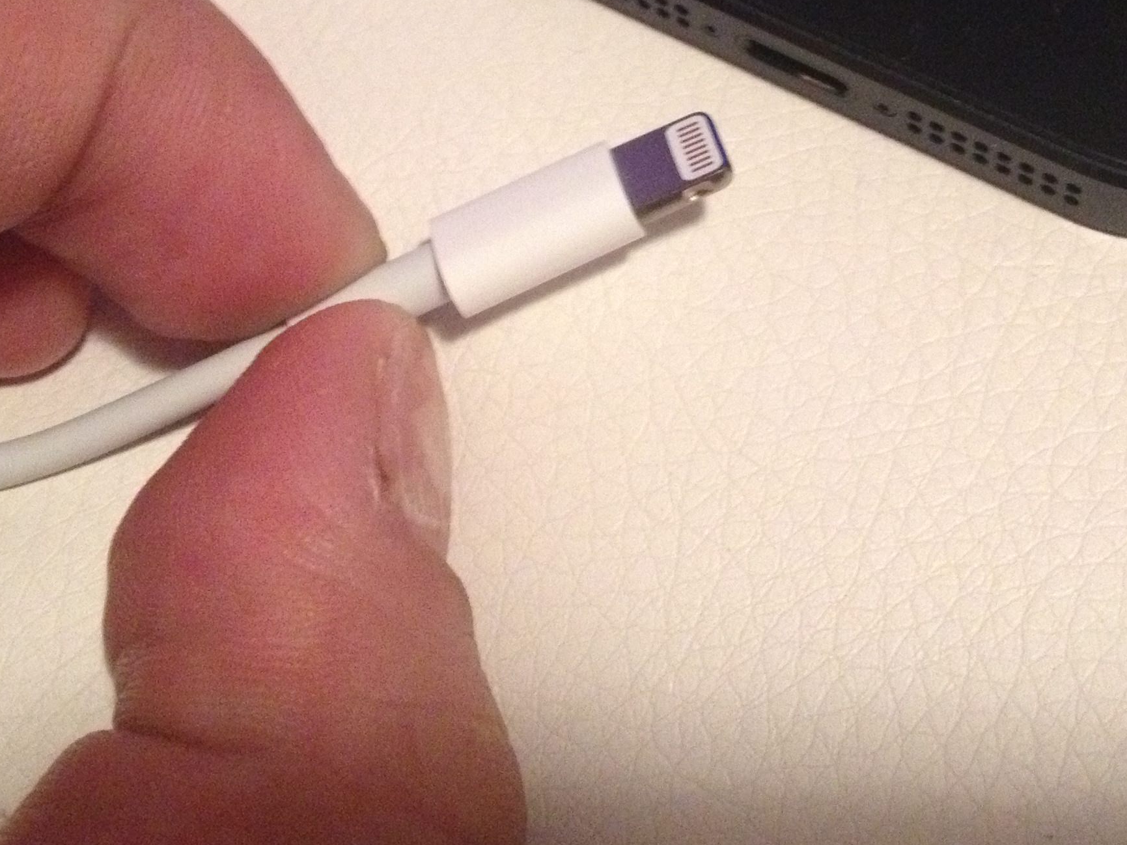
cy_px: 102
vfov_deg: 21.8
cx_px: 723
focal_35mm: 66
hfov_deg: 29.2
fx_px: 2149
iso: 400
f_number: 2.4
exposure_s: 1/17
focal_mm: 4.28
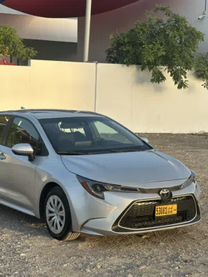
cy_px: 138
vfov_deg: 25.3
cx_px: 104
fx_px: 617
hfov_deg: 19.1
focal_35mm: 77
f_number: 2.8
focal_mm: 9
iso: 25
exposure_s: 1/180
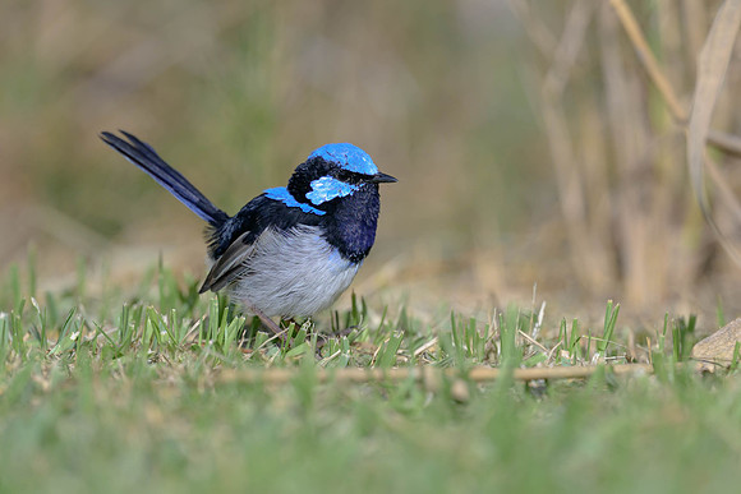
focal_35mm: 952
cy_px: 208
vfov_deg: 1.4
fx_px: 19605
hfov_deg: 2.2
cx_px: 480
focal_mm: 400
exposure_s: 1/1600
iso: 110
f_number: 2.8
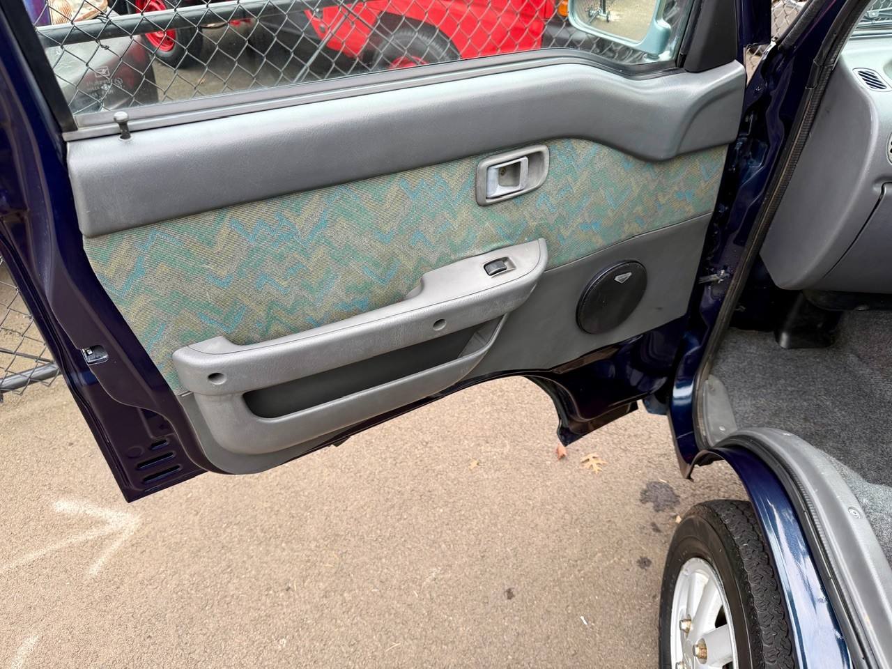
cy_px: 334
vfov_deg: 56.8
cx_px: 446
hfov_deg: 71.6
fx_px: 618
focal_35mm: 24
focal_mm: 6.76
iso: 125
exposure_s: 1/121
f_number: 1.78
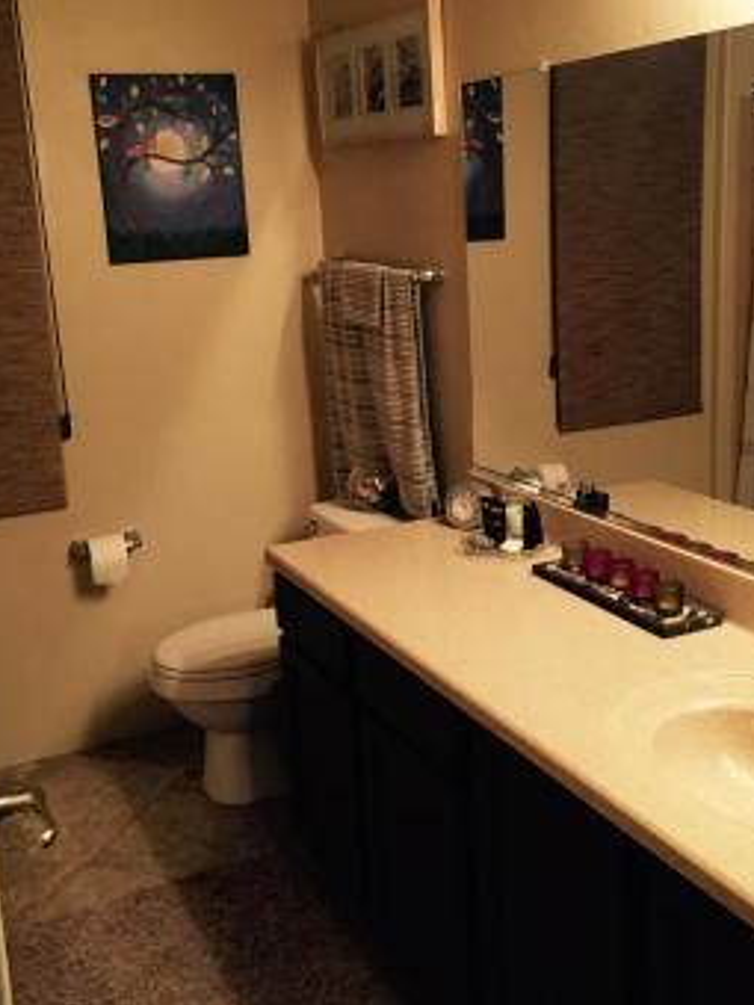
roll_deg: +2.7
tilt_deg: -12.5
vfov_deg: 45.7
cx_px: 408
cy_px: 446
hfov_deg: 35.1
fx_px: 1191
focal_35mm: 41
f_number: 2.2
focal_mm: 4.15
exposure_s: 1/30
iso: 125
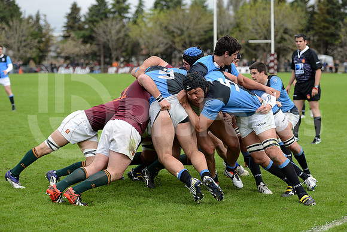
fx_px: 887
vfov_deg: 14.9
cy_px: 116
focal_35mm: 92
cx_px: 174
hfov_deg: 22.1
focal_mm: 92
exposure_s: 1/1250
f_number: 2.8
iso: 320
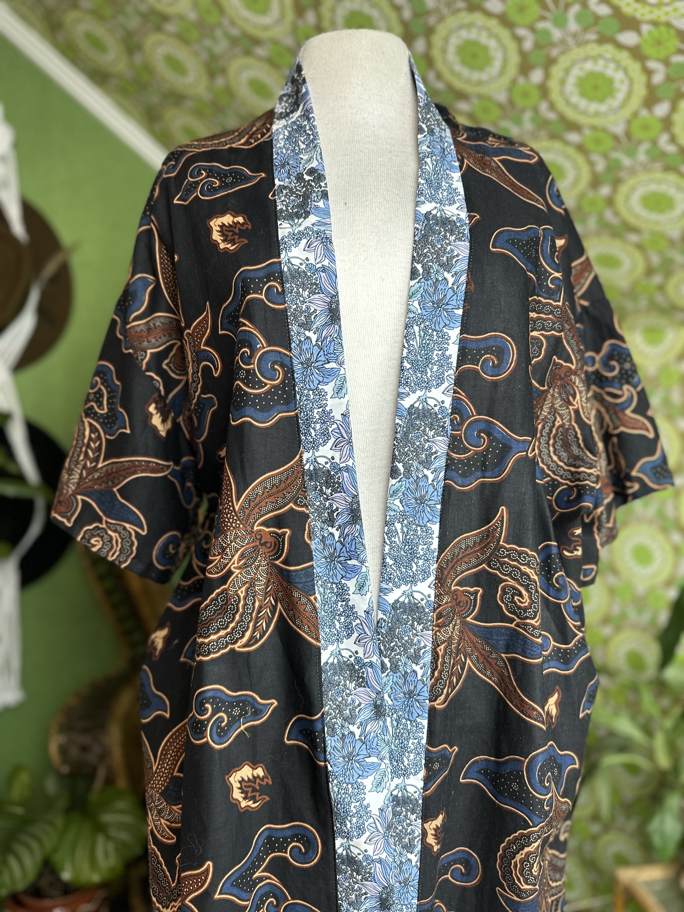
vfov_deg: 71.6
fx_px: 632
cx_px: 342
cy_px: 456
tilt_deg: -4.0
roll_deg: -1.4
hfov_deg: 56.8
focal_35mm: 24
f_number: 1.78
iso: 160
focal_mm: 6.86
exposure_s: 1/50
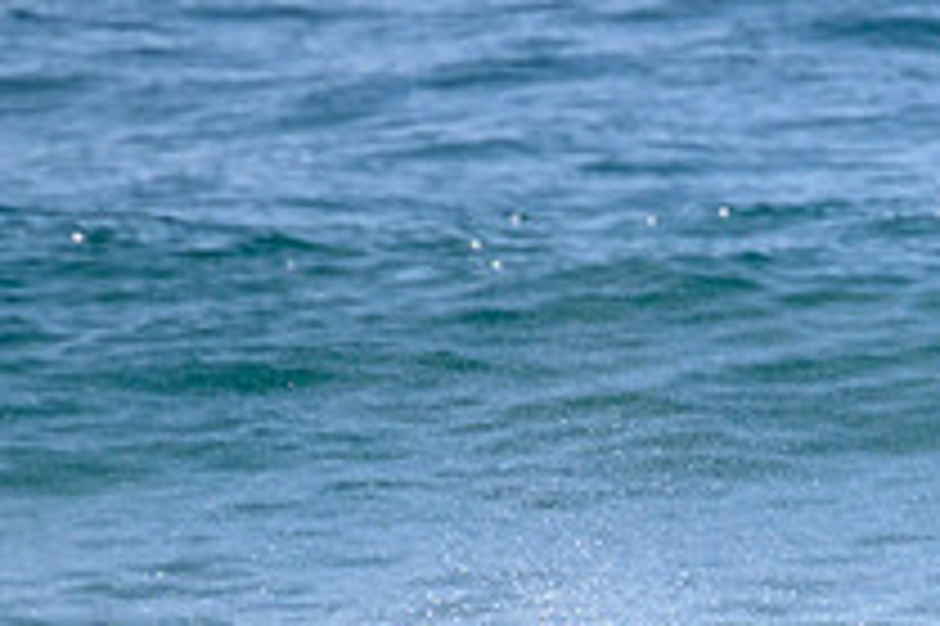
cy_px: 754
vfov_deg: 0.6
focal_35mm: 2221
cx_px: 1268
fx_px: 57946
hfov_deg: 0.9
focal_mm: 800
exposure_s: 1/2000
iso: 1100
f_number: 11
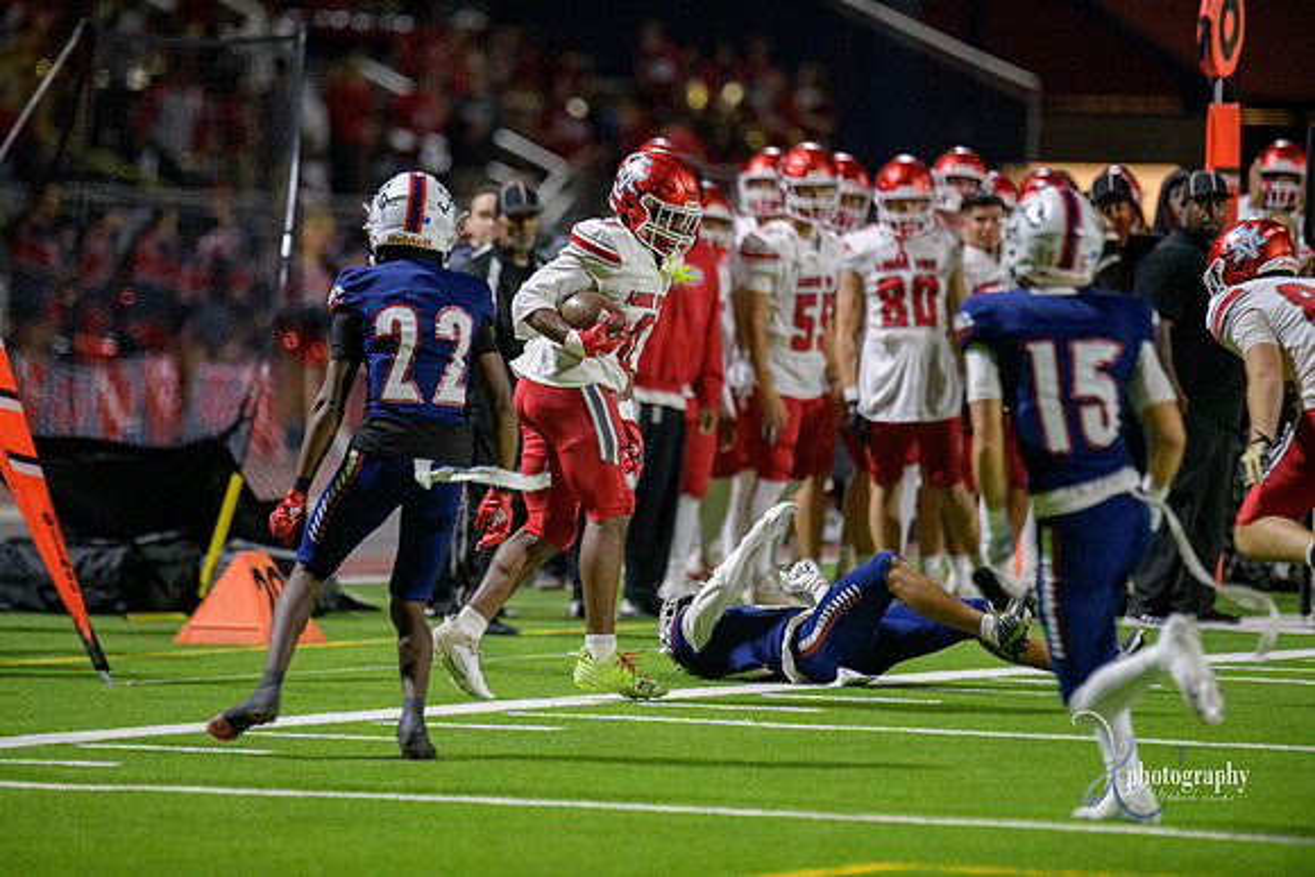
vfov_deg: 4.6
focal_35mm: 300
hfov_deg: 6.9
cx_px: 658
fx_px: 10960
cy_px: 438
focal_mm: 300
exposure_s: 1/250
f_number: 2.8
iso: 2000
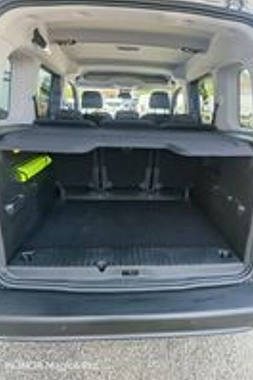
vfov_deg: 81.2
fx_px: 221
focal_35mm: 21
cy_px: 189
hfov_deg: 59.5
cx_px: 135
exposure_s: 1/100
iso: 64
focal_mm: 1.82
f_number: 2
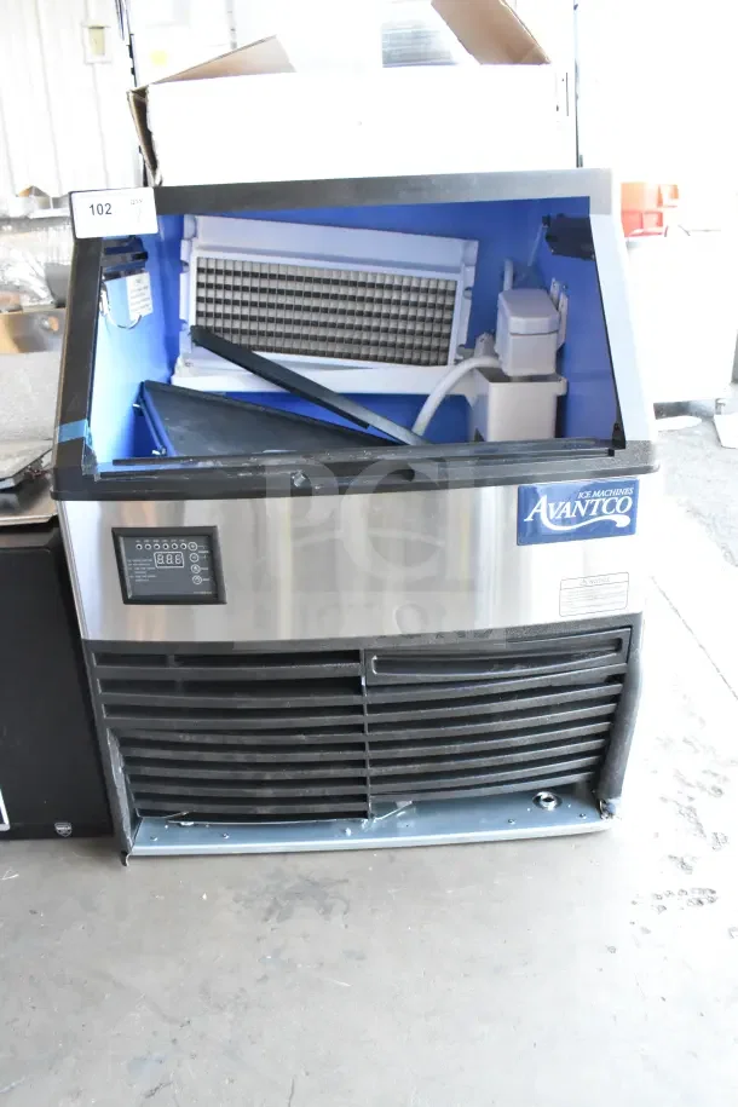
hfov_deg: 47.9
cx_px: 369
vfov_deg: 67.4
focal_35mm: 27
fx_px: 830
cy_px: 554
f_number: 6.3
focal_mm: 18
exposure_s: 1/160
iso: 6400
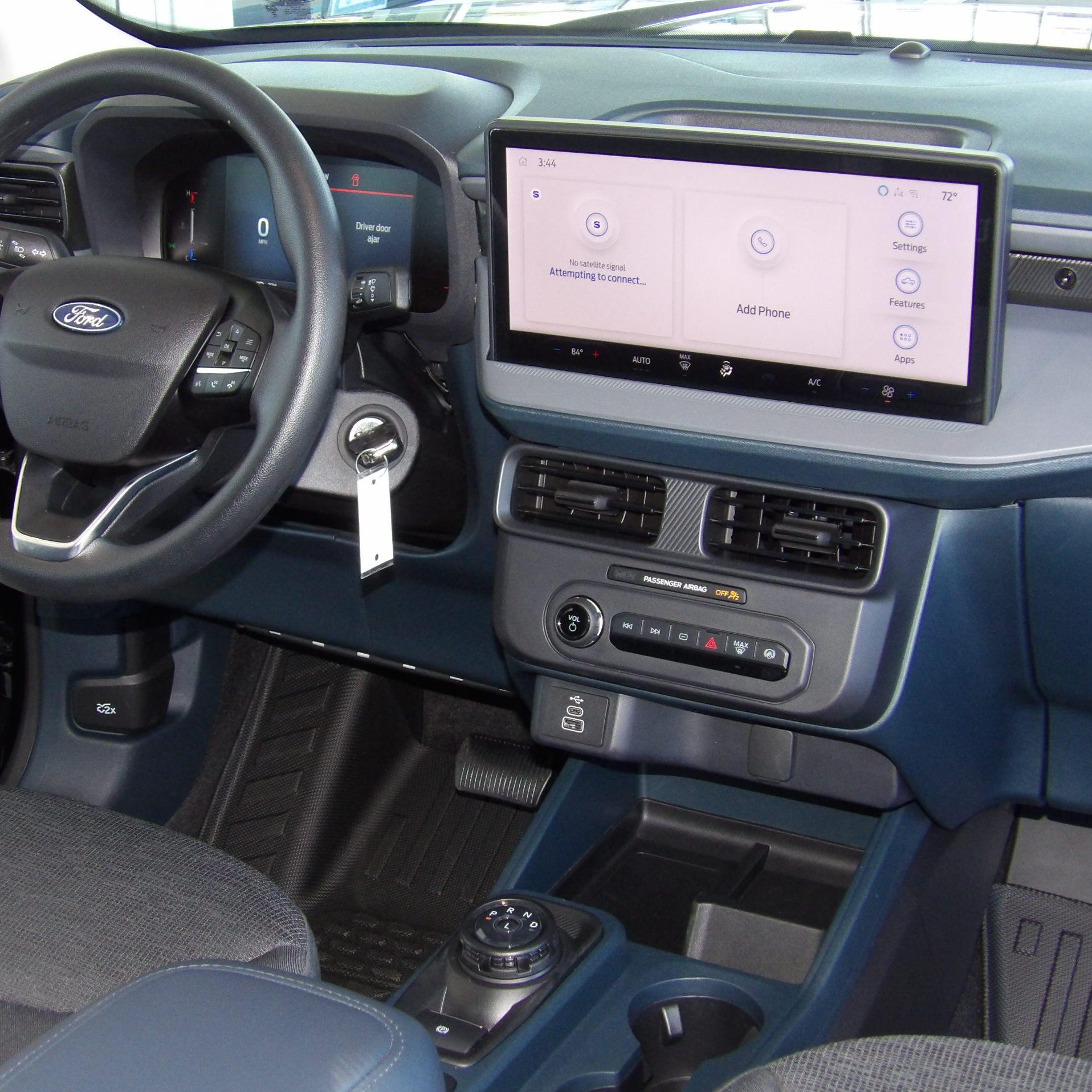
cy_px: 552
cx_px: 442
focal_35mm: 55
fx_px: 1963
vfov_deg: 31.1
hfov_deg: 31.0
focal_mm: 8.2
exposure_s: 1/32
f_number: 3.8
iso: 400
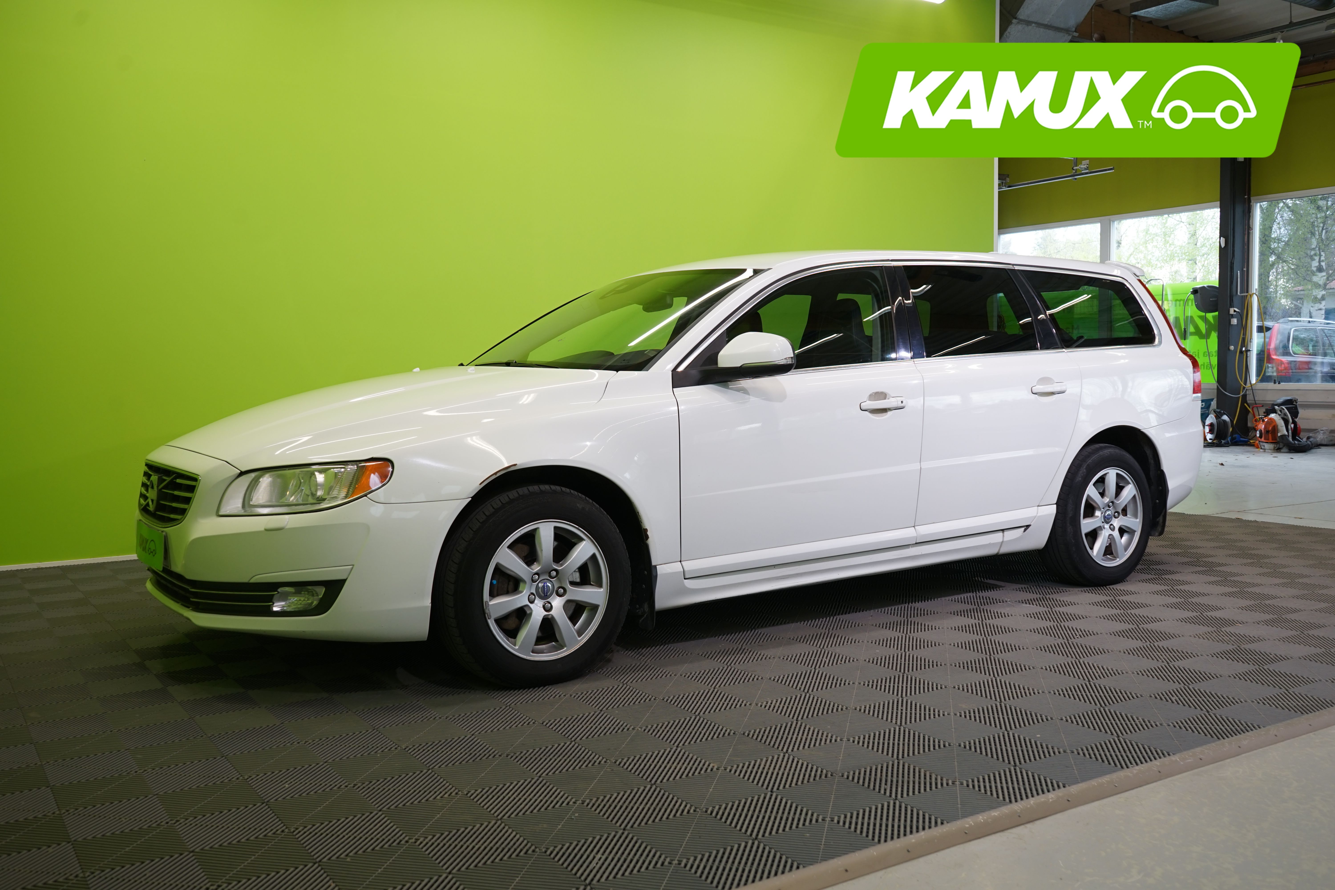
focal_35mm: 31
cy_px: 445
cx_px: 668
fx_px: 1149
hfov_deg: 60.3
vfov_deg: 42.3
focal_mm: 31
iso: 400
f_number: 6.3
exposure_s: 1/40
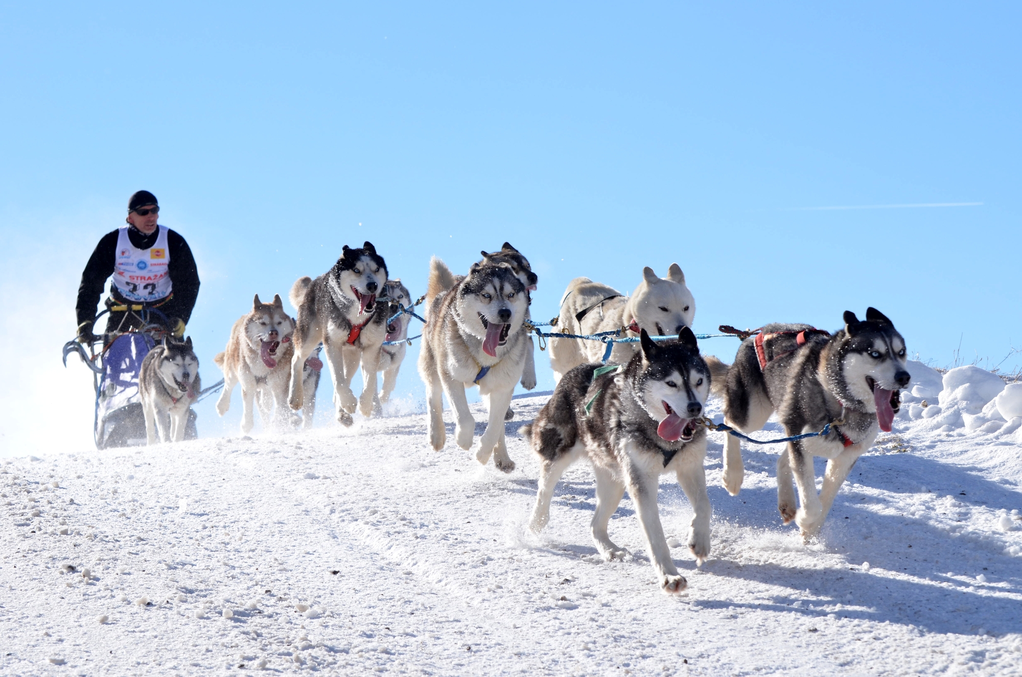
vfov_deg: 10.6
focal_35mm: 129
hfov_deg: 15.9
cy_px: 338
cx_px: 511
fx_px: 3655
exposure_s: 1/1000
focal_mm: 86
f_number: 8
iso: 400
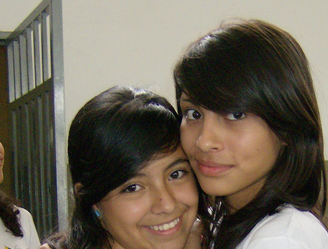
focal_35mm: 88
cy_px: 269
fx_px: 838
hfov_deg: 22.1
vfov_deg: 16.5
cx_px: 203
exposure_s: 1/60
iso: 200
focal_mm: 6
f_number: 2.8
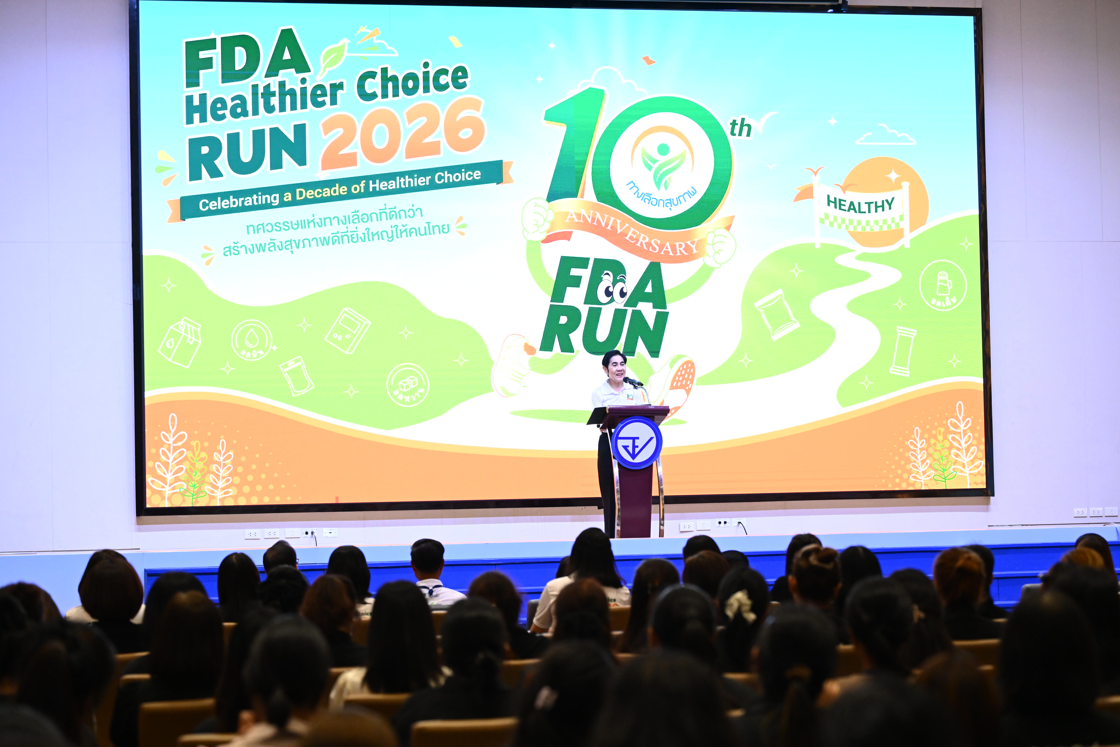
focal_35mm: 83
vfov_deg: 16.5
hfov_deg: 24.5
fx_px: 2582
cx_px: 560
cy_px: 374
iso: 2500
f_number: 3.2
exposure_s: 1/320
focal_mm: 83
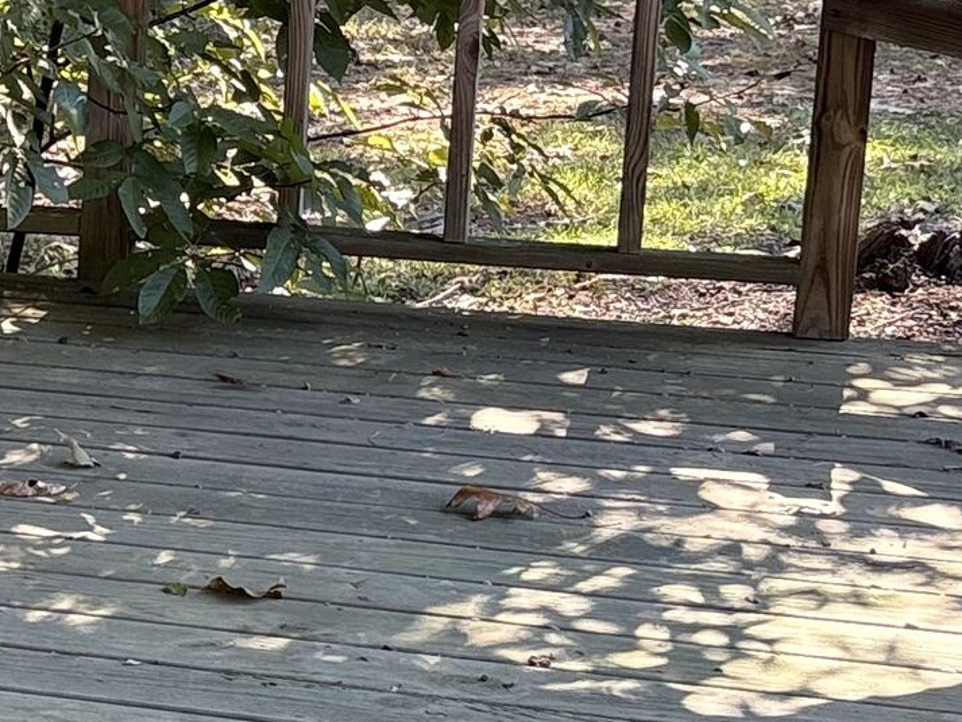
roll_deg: +0.1
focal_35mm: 112
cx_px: -314
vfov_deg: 13.2
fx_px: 3113
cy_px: 273
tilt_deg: -11.2
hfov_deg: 16.5
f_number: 1.6
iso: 80
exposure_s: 1/206
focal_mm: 5.96
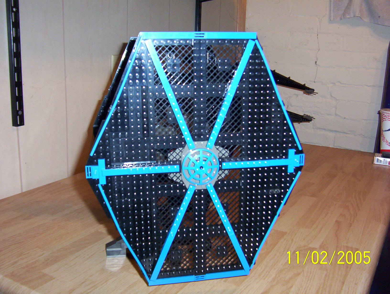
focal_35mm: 36
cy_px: 147
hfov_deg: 51.2
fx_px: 407
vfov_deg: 39.8
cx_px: 195
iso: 140
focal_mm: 5.54
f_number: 2.76
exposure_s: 1/30
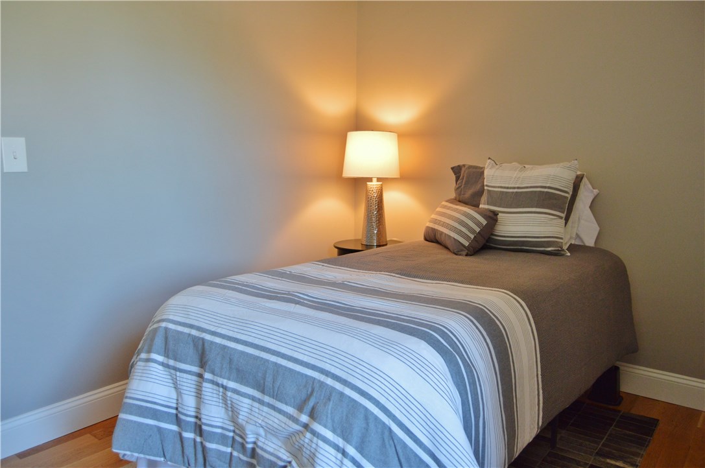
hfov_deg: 67.4
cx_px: 352
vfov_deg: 47.8
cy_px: 234
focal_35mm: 27
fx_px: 528
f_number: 3.5
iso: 900
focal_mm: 18
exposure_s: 1/60
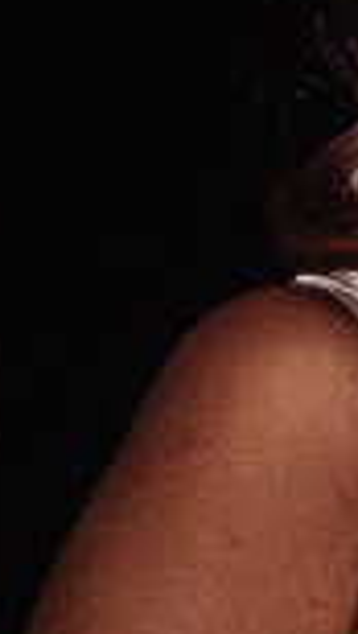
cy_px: 548
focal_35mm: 331
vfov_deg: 6.5
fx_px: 5568
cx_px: 173
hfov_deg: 3.7
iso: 320
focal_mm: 20
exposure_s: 1/60
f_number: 4
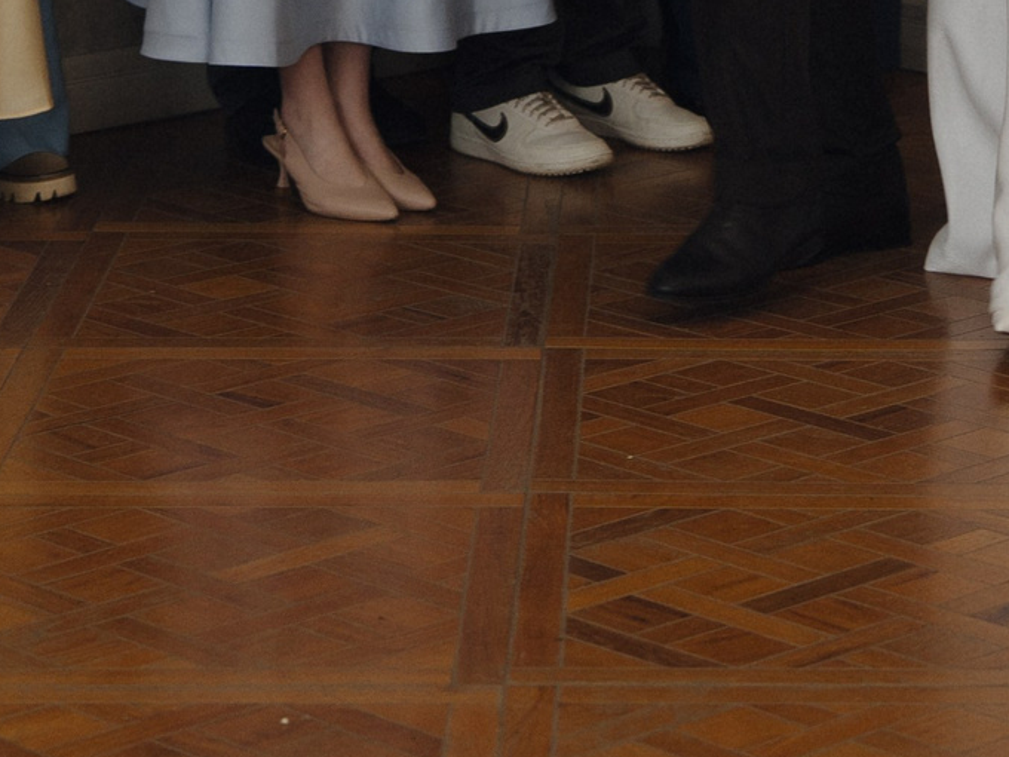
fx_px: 4431
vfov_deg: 9.2
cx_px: 623
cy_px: -712
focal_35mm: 152
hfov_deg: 13.0
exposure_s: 1/160
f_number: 2
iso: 400
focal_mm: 35
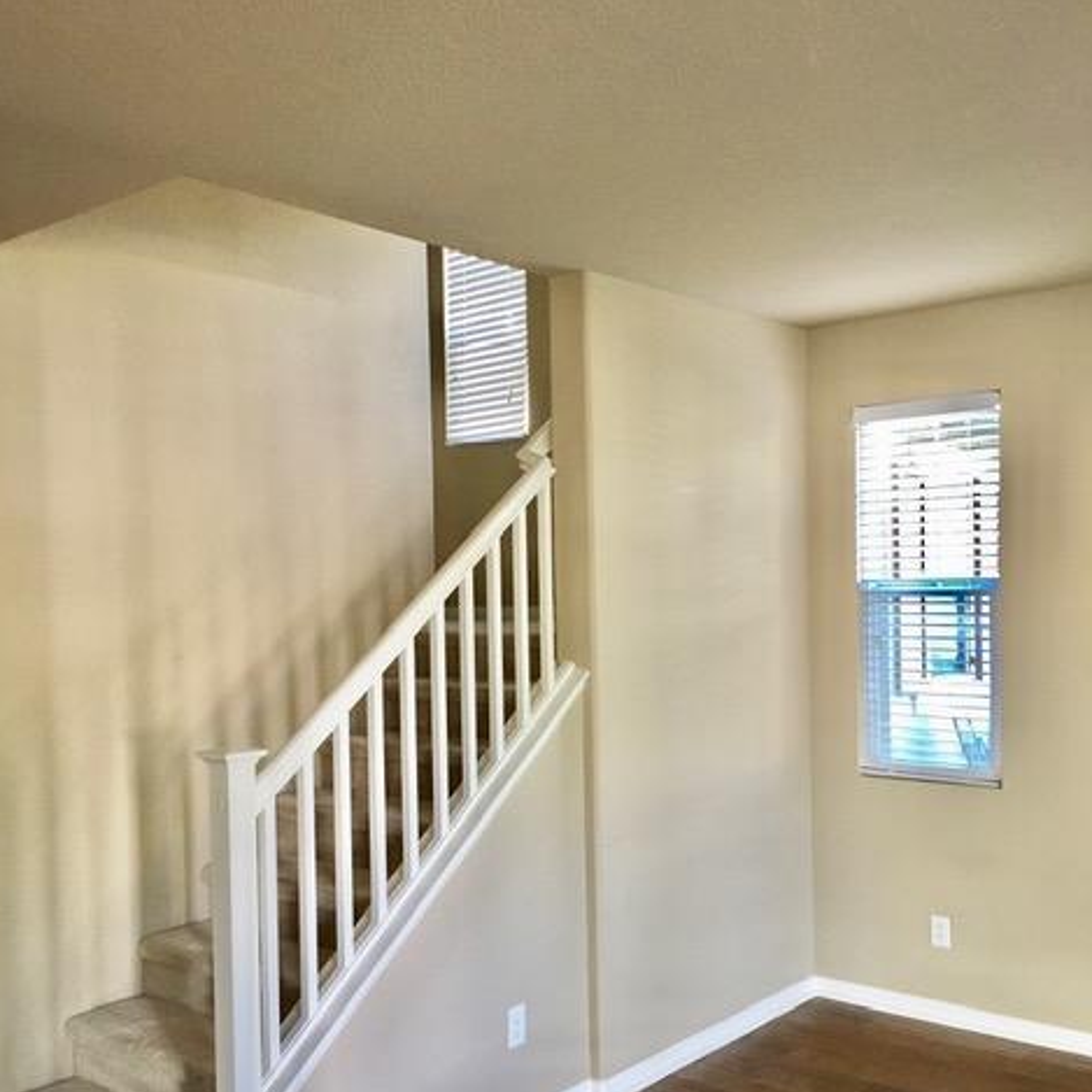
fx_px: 1249
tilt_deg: -0.4
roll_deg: +0.4
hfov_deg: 47.2
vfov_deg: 47.1
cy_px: 626
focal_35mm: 35
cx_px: 538
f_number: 2.2
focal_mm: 4.15
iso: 100
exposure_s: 1/30
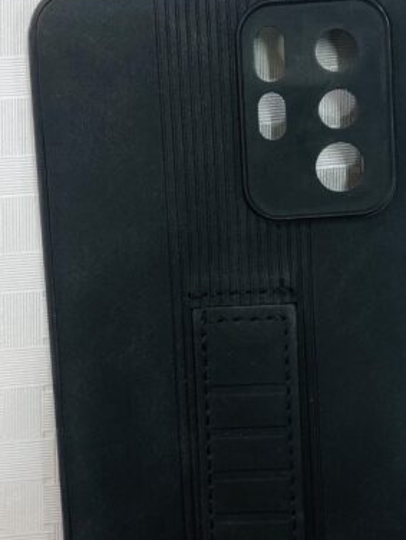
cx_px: 205
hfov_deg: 19.4
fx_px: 1188
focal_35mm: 76
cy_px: 347
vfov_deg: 25.6
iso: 32
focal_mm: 4
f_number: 1.8
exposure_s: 1/100
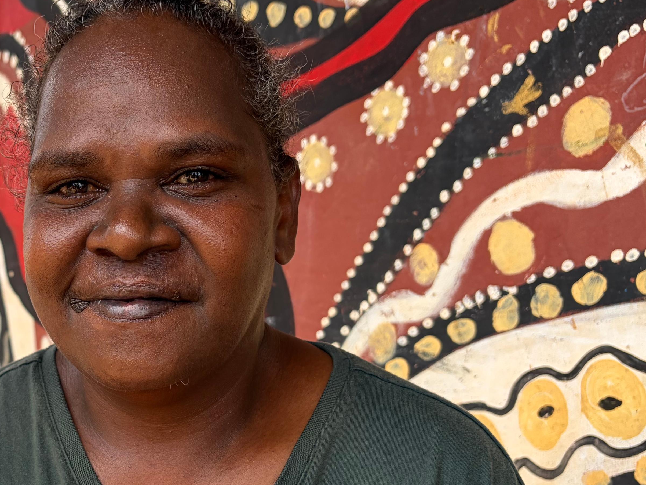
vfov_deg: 26.7
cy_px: 363
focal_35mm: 54
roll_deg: +0.2
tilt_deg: -3.5
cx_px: 83
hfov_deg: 33.9
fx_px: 1008
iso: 64
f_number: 1.6
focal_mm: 5.96
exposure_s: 1/503
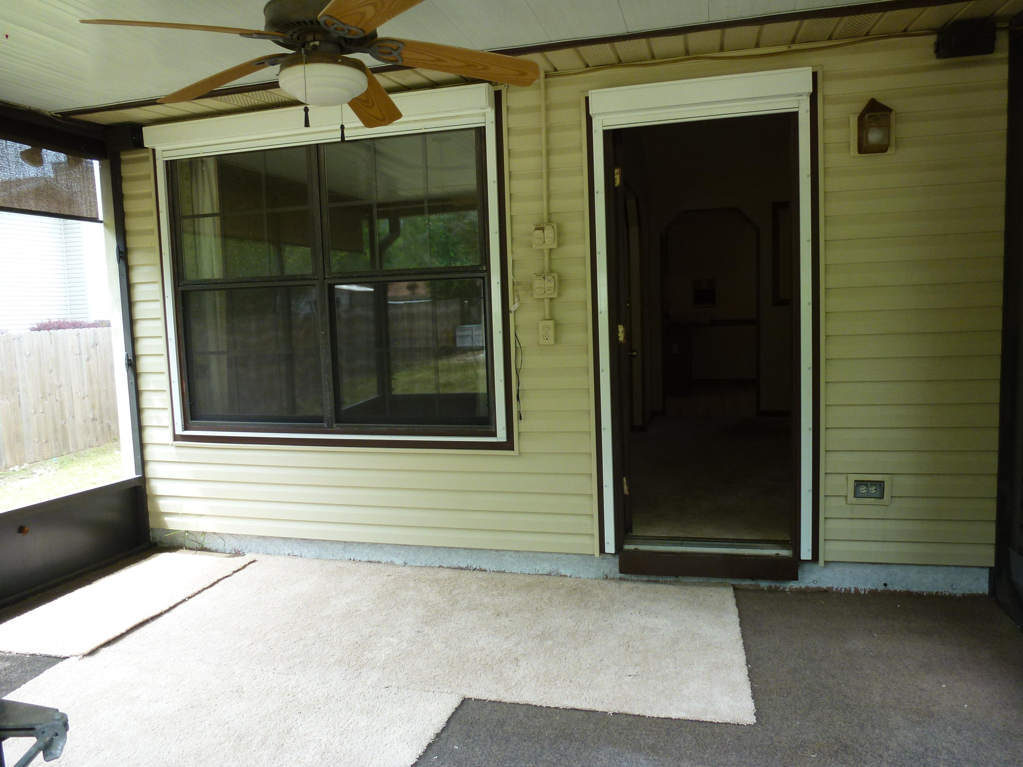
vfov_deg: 56.8
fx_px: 709
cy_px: 384
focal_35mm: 24
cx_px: 512
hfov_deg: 71.6
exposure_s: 1/60
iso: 125
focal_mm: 4.3
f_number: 3.3
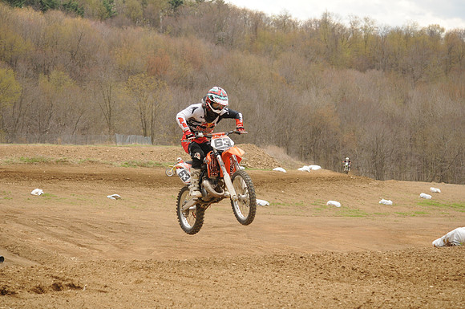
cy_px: 154
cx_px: 232
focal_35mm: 120
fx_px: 1548
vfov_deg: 11.4
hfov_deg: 17.1
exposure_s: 1/1000
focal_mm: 80
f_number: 5
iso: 400
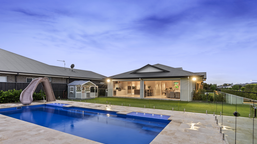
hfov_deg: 89.5
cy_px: 88
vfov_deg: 57.7
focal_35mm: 19
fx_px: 129
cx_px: 125
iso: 320
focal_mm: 16
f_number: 11
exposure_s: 1/1.25
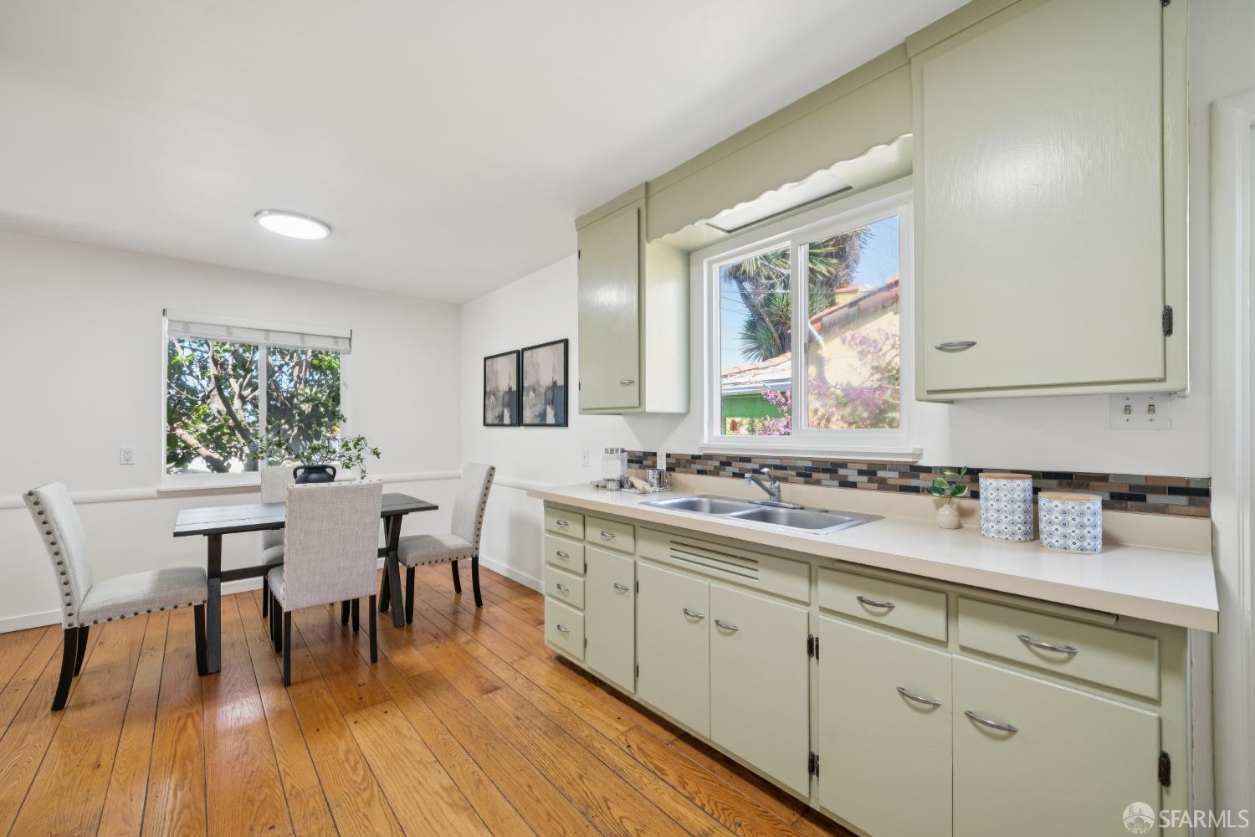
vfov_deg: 81.2
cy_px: 418
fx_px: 488
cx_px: 628
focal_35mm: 14
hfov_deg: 104.3
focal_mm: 14
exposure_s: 1/20
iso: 250
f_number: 8
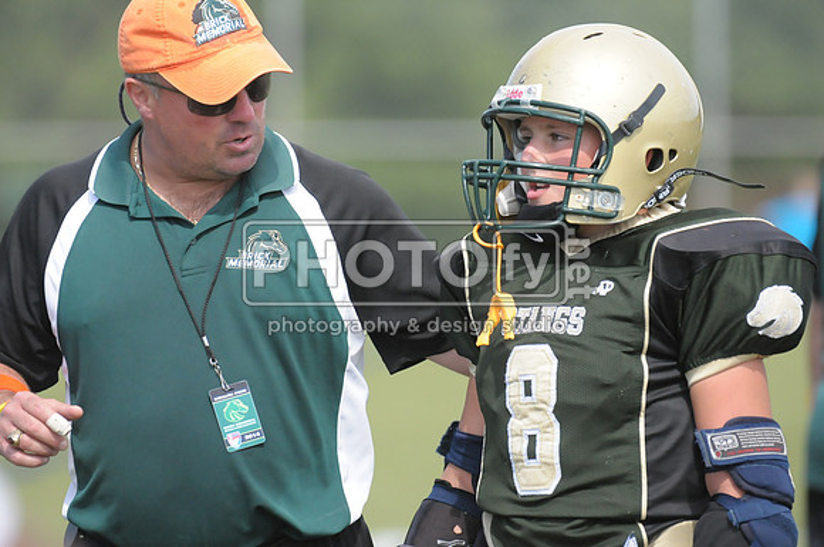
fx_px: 9943
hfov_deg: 4.7
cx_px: 412
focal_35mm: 435
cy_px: 274
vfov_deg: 3.2
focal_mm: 290
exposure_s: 1/5000
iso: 1600
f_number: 4
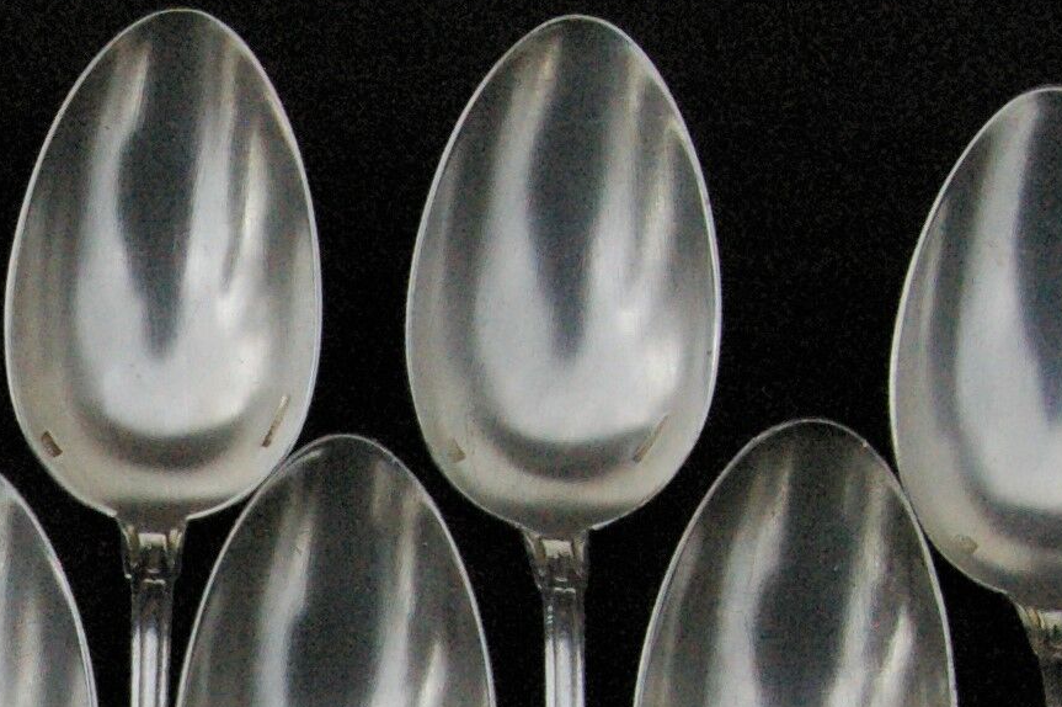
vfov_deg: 9.7
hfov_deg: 14.6
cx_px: -242
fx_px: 4009
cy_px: 1116
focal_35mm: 136
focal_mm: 26
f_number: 9.5
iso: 1600
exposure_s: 1/750
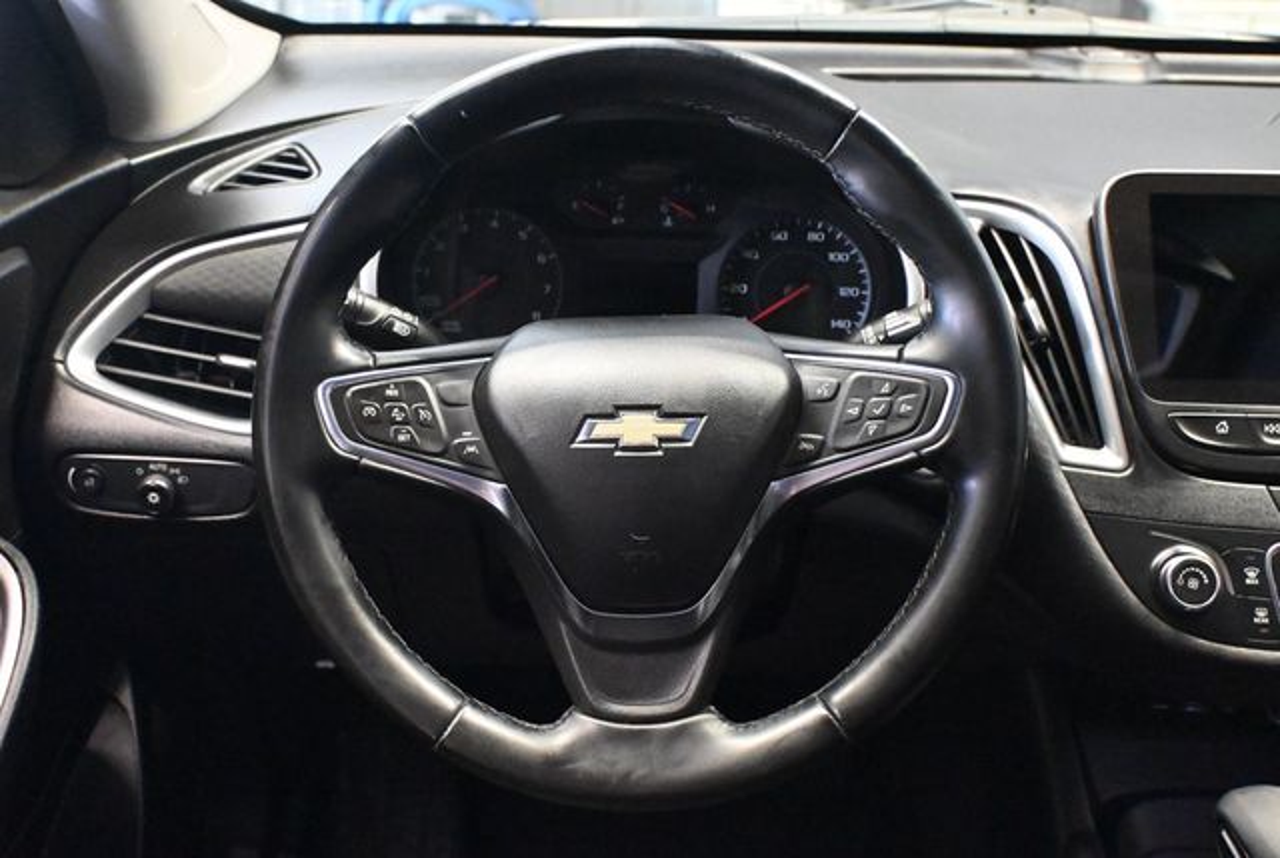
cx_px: 640
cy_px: 429
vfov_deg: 33.7
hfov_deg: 48.7
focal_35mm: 40
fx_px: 1416
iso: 12800
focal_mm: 26.5
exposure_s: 1/40
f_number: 4.5
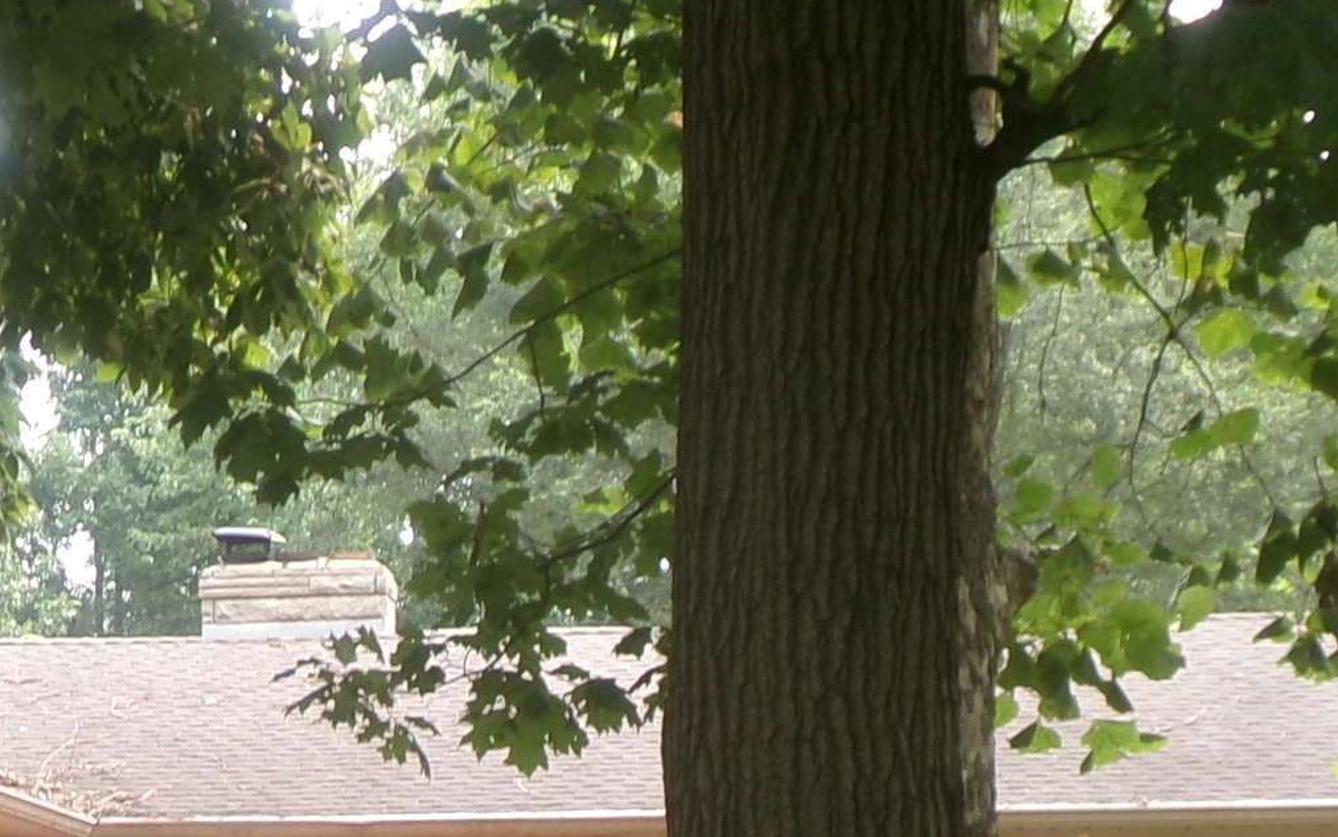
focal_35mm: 119
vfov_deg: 10.8
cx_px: 262
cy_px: 1001
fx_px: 4340
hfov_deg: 17.4
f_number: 4
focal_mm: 6.6
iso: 100
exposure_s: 1/90
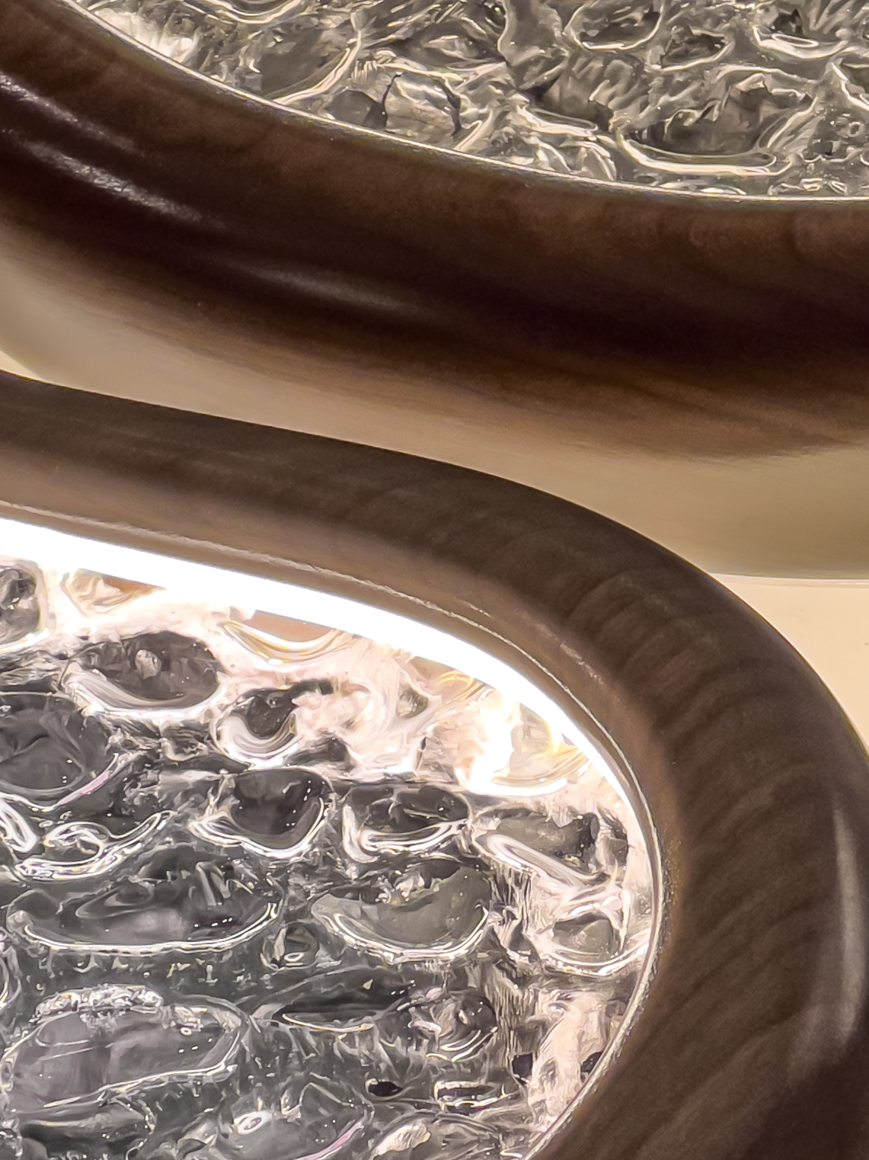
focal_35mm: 204
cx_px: 930
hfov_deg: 7.2
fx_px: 6830
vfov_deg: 9.7
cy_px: 1022
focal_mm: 9
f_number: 2.8
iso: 40
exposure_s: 1/125
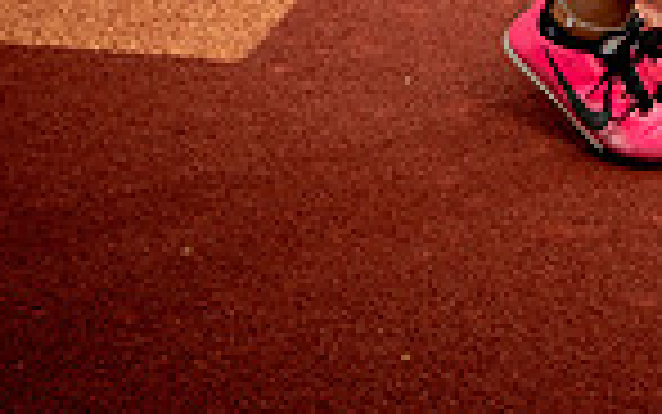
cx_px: 572
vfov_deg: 11.1
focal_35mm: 100
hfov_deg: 20.4
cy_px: -572
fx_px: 1805
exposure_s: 1/250
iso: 200
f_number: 4.5
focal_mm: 32
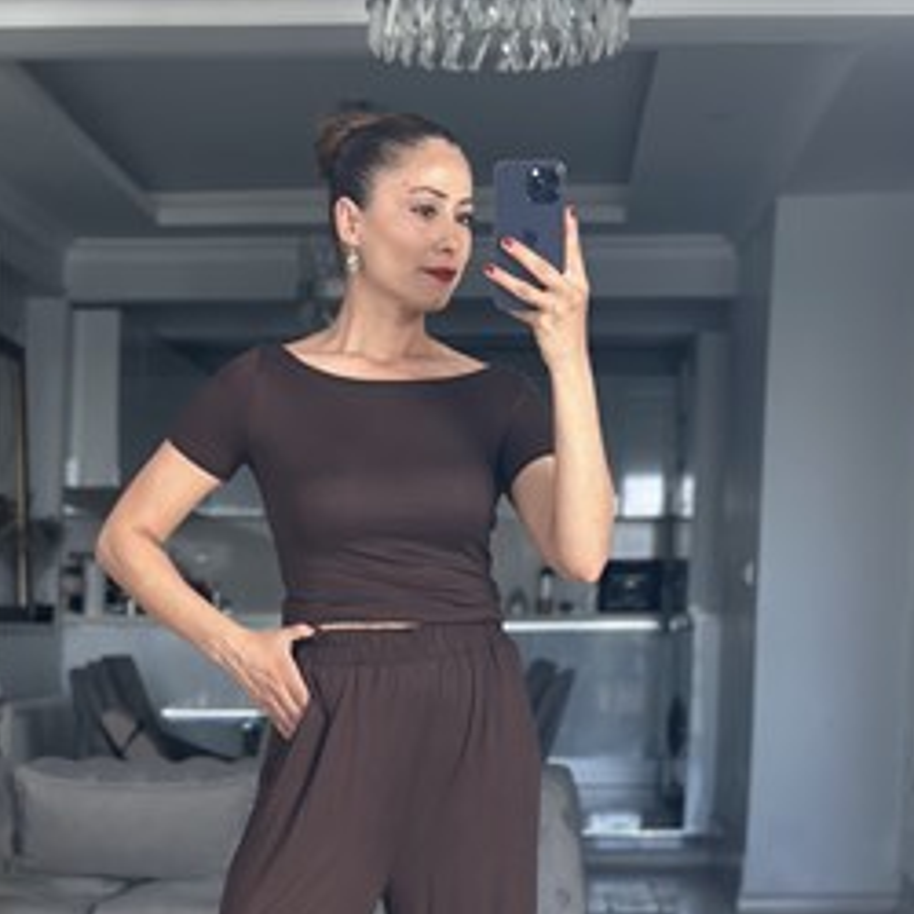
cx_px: 300
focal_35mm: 86
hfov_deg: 20.1
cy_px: 746
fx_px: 2569
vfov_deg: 19.9
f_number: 1.78
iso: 125
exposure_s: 1/116
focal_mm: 6.86
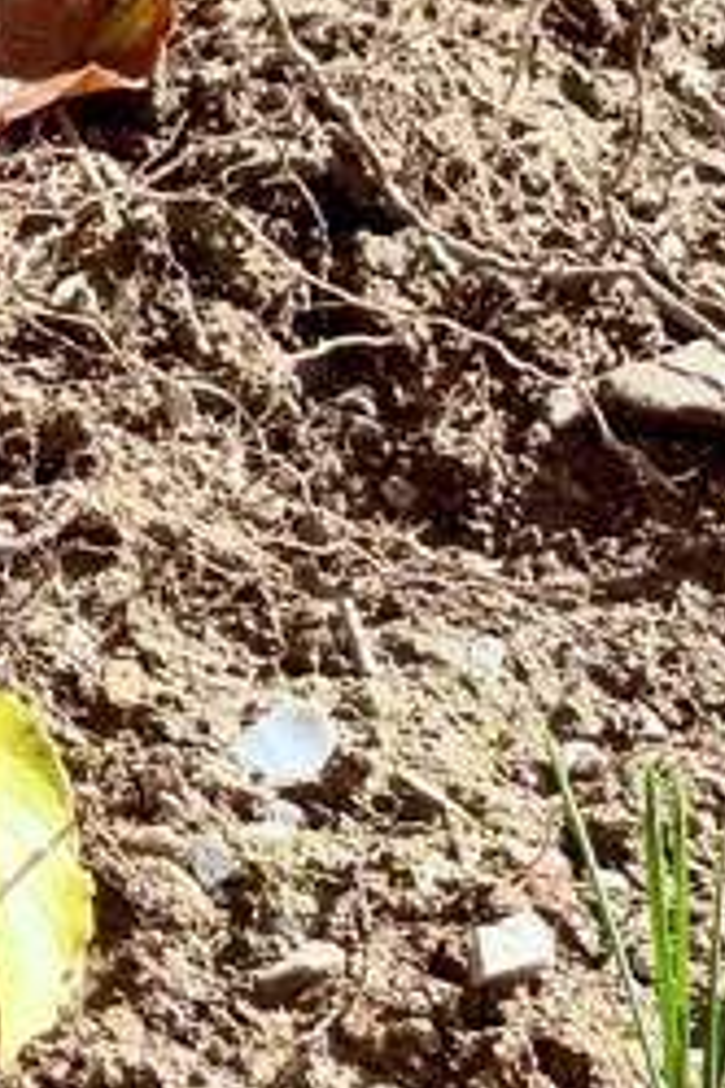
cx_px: -96
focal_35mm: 835
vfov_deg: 2.5
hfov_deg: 1.6
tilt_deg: -25.5
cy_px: 1368
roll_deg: +6.9
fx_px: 25222
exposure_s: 1/639
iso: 50
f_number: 2.8
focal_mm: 16.89
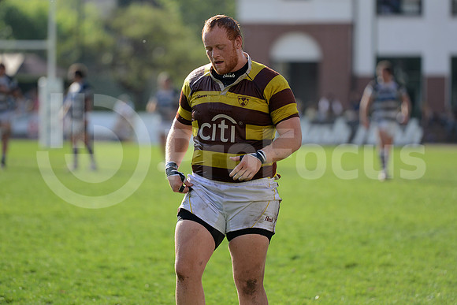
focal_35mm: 195
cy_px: 152
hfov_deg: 10.5
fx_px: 2476
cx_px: 228
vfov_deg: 7.0
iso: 320
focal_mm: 195
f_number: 2.8
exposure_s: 1/1250
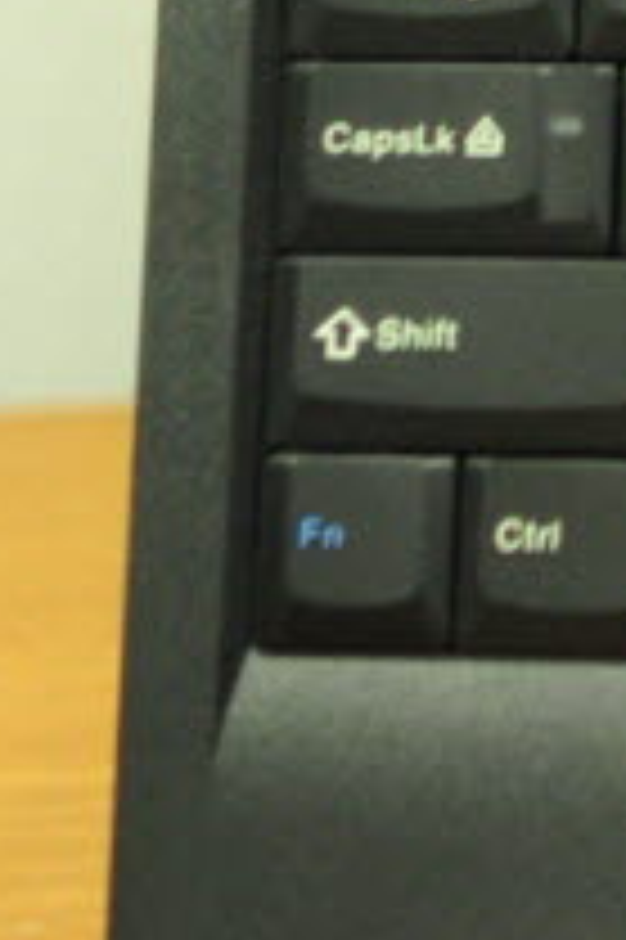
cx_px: 1774
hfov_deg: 4.4
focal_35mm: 302
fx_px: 7886
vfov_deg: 6.6
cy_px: -882
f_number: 2.8
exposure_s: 1/60
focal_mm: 35
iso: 1000
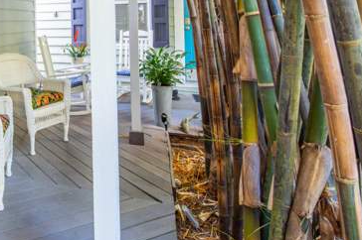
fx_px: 332
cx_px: 19
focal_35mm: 33
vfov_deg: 37.4
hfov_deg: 49.2
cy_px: 25
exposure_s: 1/10
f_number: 4.5
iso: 125
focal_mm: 15
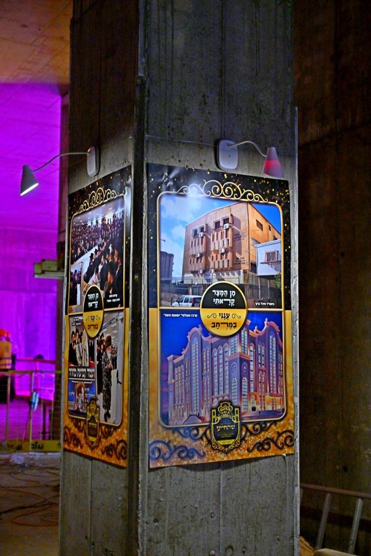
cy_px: 278
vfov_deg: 42.7
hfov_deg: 29.3
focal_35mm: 46
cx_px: 186
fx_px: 711
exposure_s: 1/160
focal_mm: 46
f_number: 4
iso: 1600
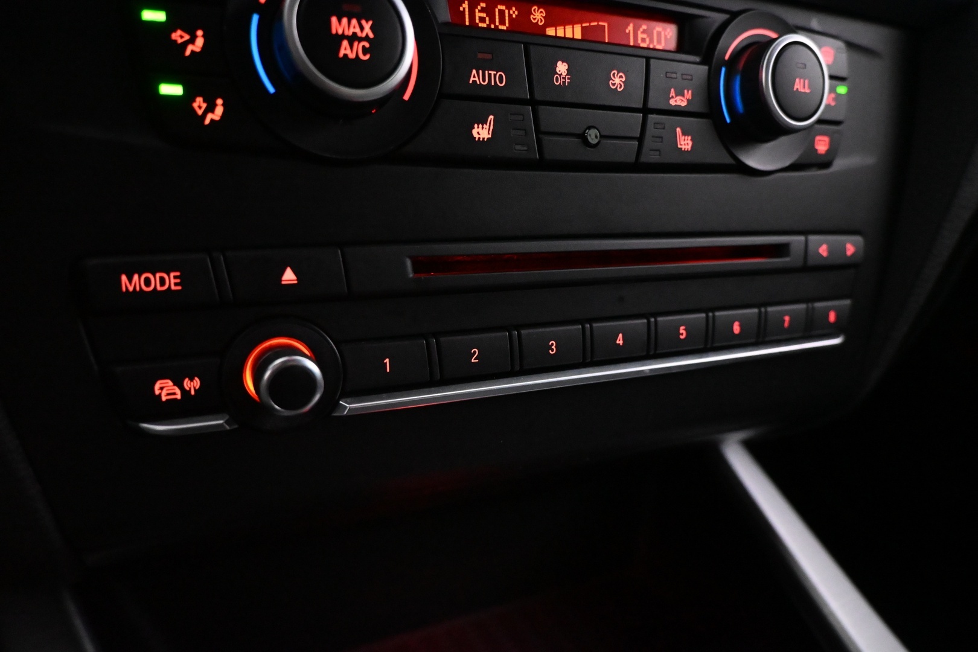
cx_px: 489
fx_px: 652
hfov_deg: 73.7
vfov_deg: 53.1
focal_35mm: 24
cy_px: 326
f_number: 3.5
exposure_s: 1/60
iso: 7200
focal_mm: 16
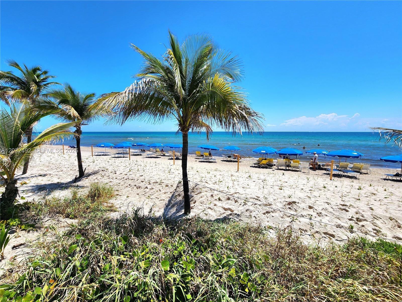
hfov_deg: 106.2
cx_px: 201
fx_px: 151
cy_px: 151
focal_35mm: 13
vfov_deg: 89.9
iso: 50
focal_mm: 2.2
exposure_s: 1/3333
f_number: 2.2
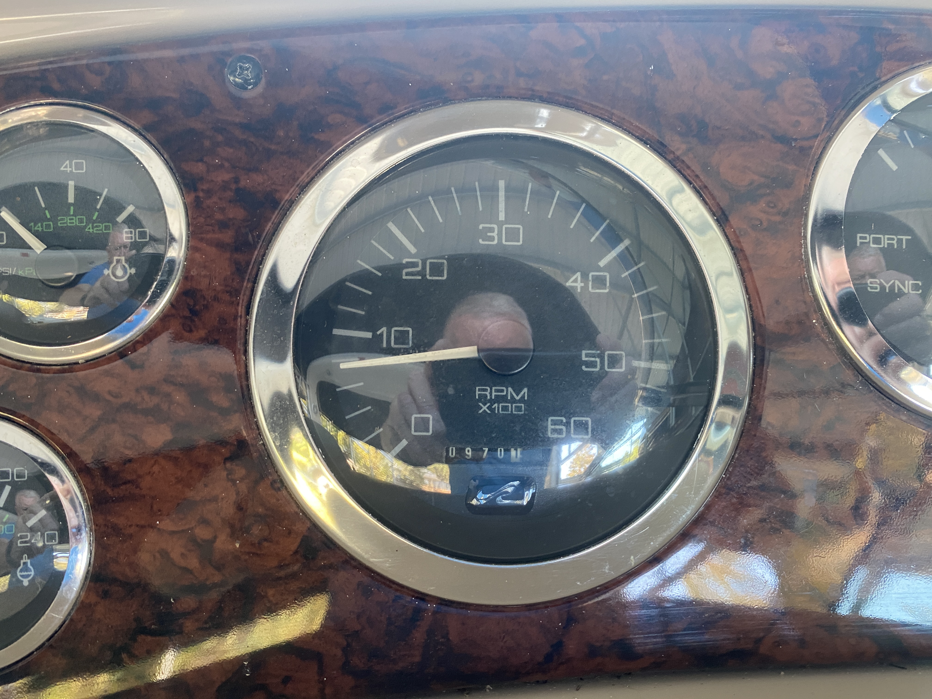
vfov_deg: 53.1
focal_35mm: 26
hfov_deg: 67.3
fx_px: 700
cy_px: 350
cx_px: 466
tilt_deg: -34.1
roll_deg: -1.4
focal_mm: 4.25
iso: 250
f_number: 1.8
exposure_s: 1/60
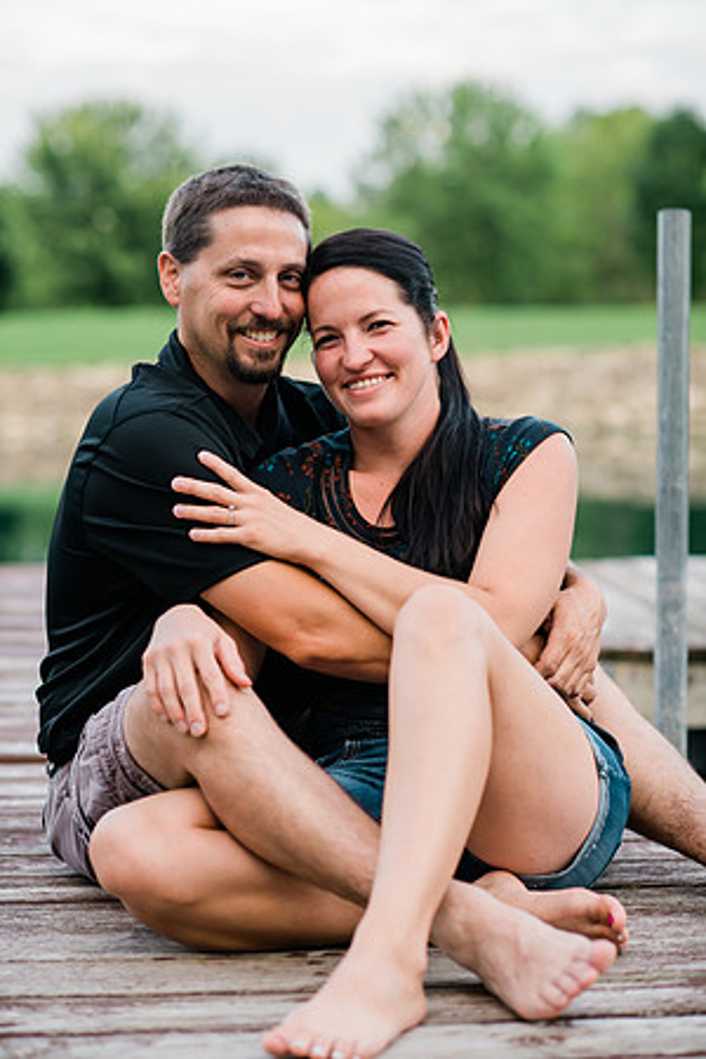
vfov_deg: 23.9
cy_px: 530
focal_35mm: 85
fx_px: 2500
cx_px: 353
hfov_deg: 16.1
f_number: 2.8
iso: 200
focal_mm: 85
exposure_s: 1/250
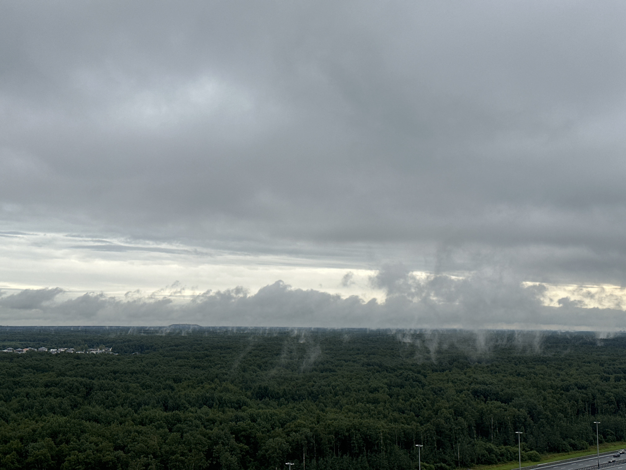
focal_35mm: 48
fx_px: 868
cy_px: 235
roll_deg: -0.9
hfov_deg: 39.7
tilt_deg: +5.9
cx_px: 313
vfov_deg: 30.3
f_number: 1.78
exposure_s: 1/3472
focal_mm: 6.86
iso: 64
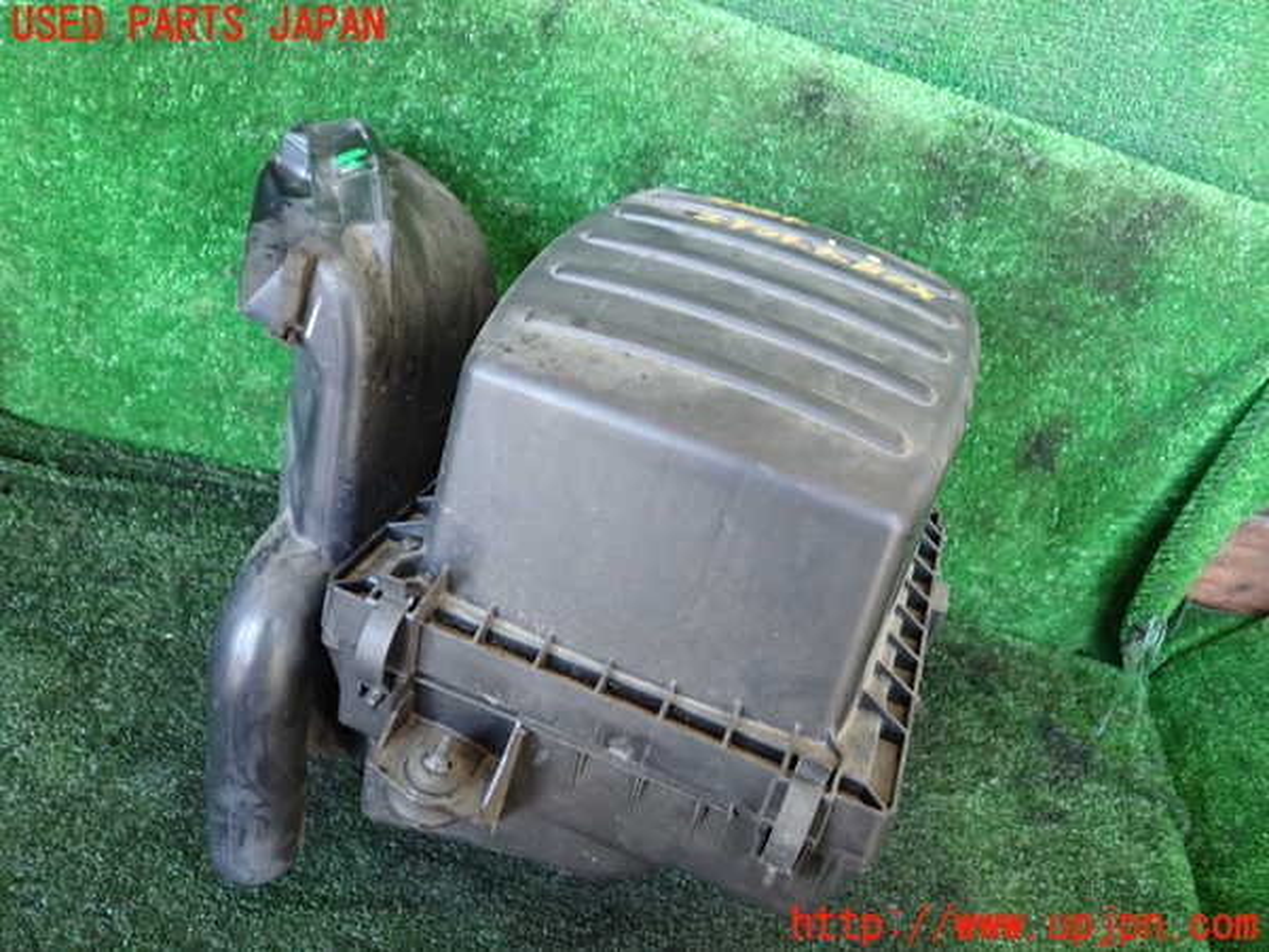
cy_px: 476
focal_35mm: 30
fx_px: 1100
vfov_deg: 46.8
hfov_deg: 60.0
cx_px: 634
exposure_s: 1/30
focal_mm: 5.4
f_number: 2.3
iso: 320
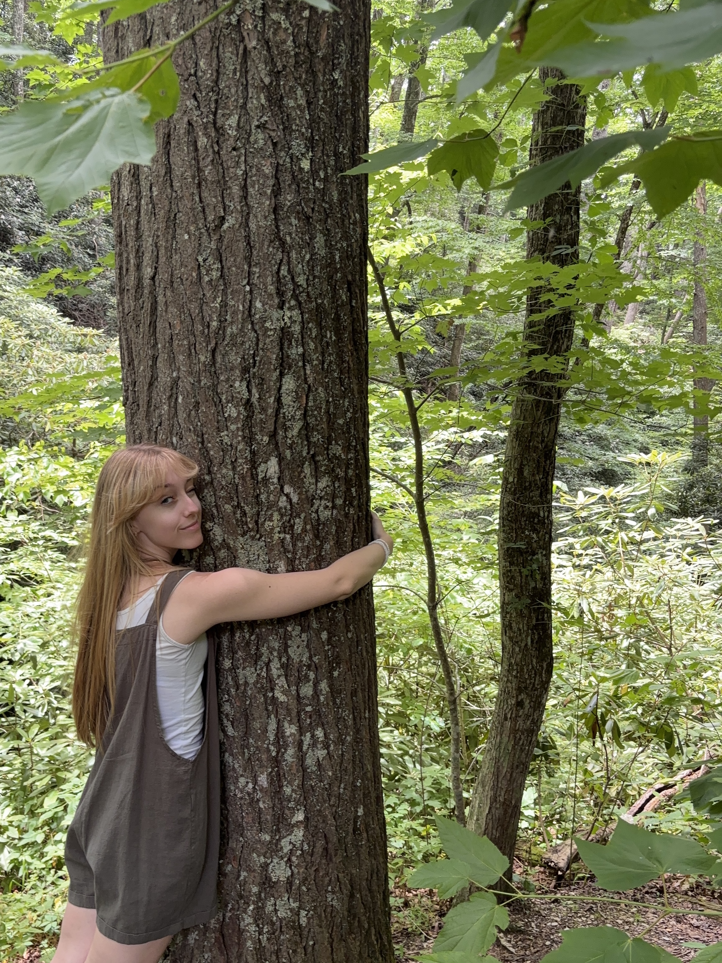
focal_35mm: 26
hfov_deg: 53.1
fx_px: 723
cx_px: 361
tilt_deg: -13.8
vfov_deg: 67.3
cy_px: 482
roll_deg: -1.7
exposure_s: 1/121
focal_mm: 5.96
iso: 64
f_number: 1.6
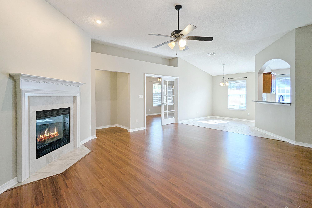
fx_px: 147
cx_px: 154
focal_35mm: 17
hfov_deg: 93.3
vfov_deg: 70.4
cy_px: 100
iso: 71
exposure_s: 1/60
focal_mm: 2.35
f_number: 2.2
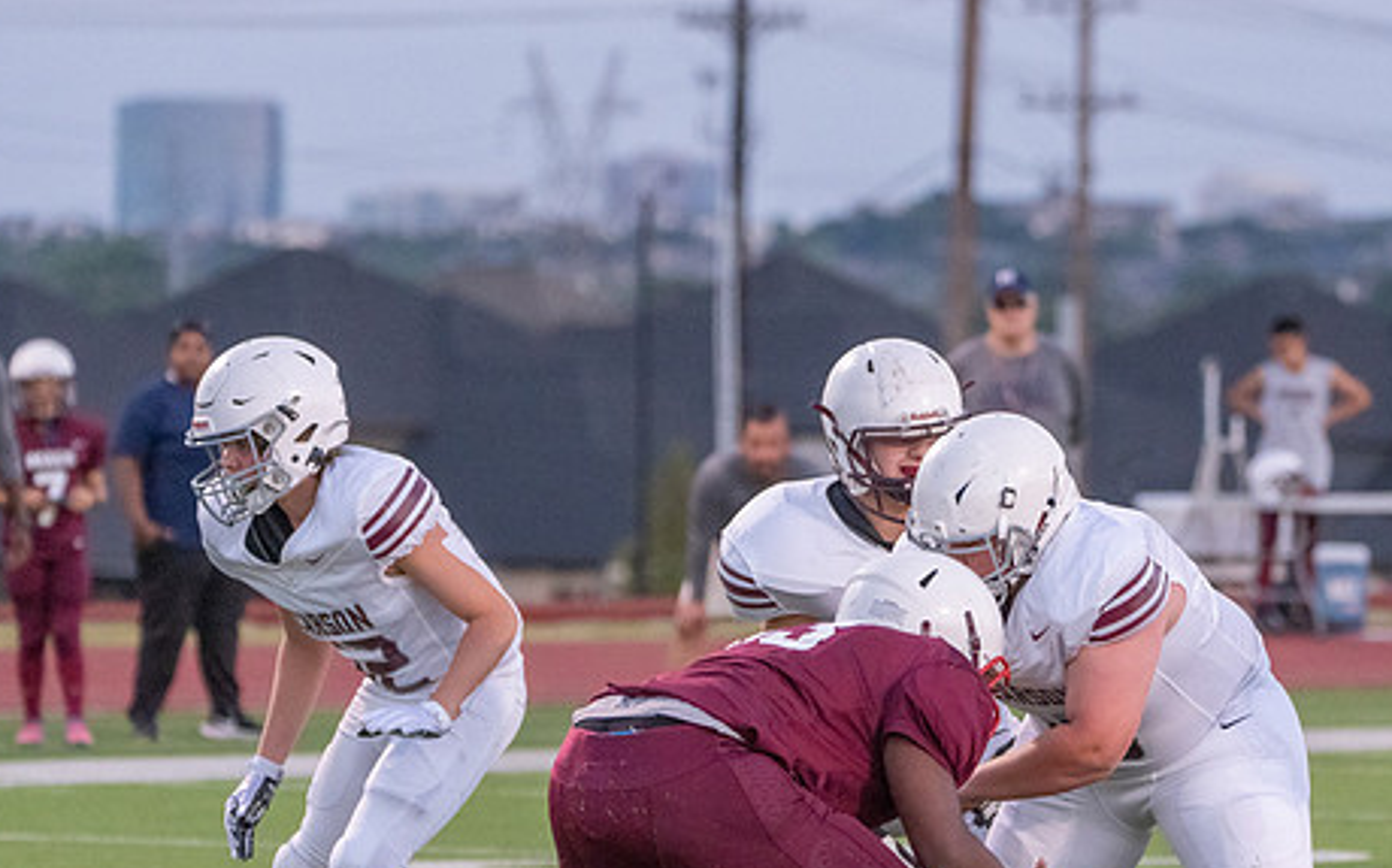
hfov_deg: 5.8
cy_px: 604
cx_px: 884
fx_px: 13688
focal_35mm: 361
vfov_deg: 3.6
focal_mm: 226
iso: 6400
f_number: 5.6
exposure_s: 1/1000
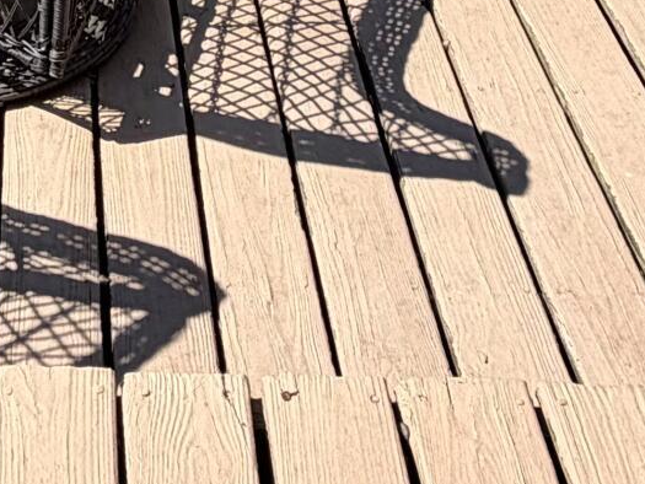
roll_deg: -0.1
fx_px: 1491
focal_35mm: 80
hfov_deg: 23.1
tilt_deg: -22.9
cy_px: -346
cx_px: -39
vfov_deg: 16.0
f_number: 2.2
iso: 32
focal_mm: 2.22
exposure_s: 1/770
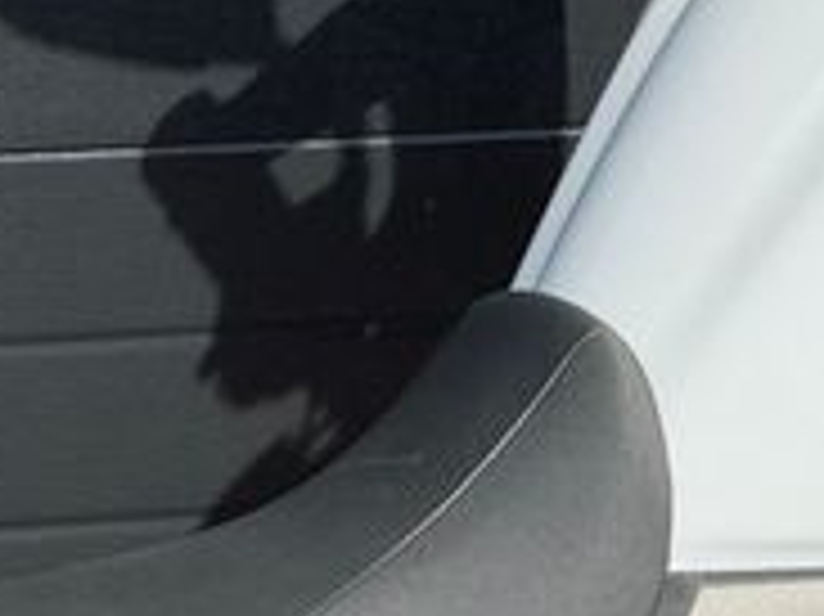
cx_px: 1265
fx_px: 3996
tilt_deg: -20.3
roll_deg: -1.5
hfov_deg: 11.3
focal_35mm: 168
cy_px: 126
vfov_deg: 8.8
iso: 80
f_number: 1.78
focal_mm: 6.76
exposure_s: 1/5208
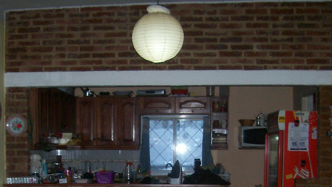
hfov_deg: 31.8
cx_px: 143
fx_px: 581
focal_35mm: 66
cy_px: 179
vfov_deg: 17.9
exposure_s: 1/112
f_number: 2.7
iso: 140
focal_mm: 5.6
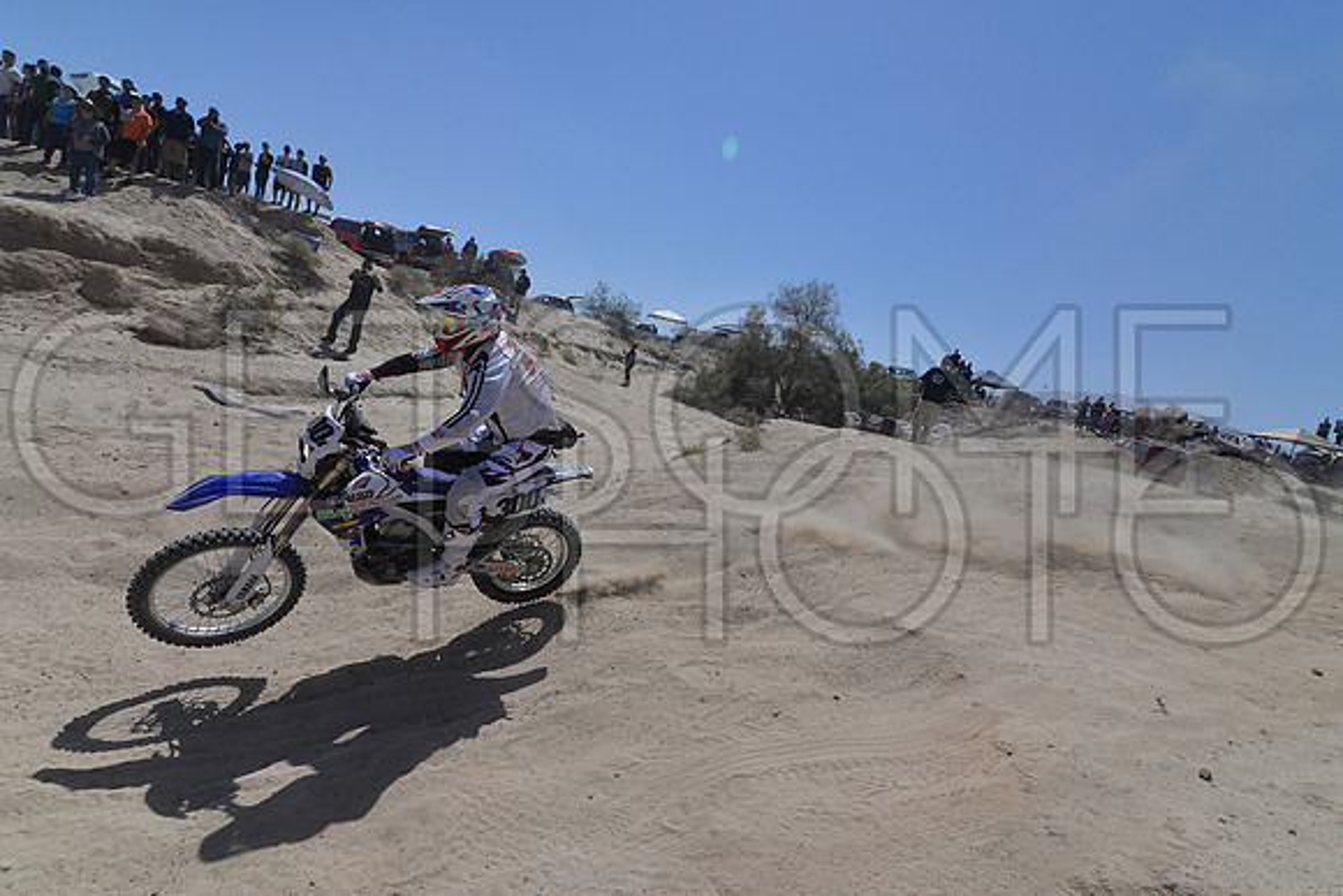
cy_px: 448
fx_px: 597
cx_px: 672
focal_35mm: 16
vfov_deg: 73.8
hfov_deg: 96.7
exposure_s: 1/2000
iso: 400
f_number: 7.1
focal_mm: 16
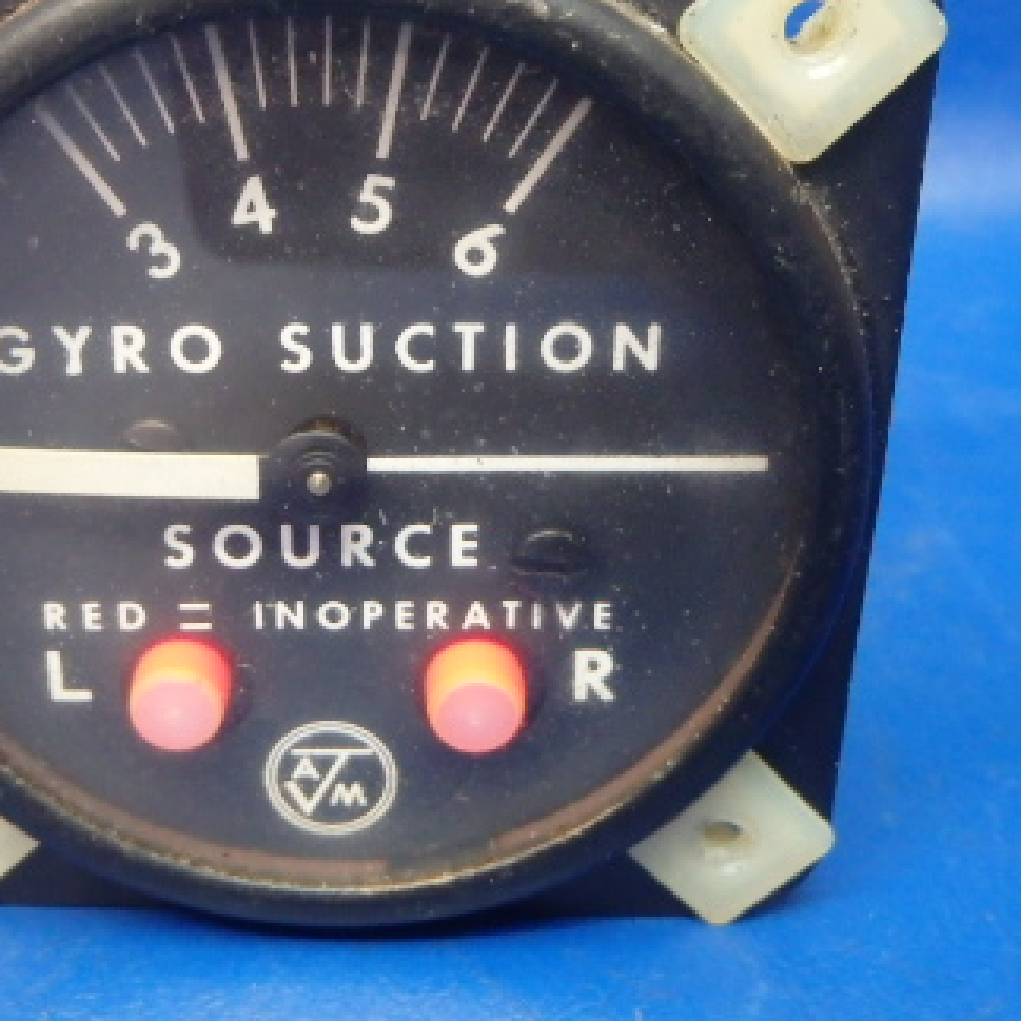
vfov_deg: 34.7
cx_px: 357
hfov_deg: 34.4
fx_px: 1635
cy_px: 468
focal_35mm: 49
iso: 800
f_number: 3.9
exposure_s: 1/20
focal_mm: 5
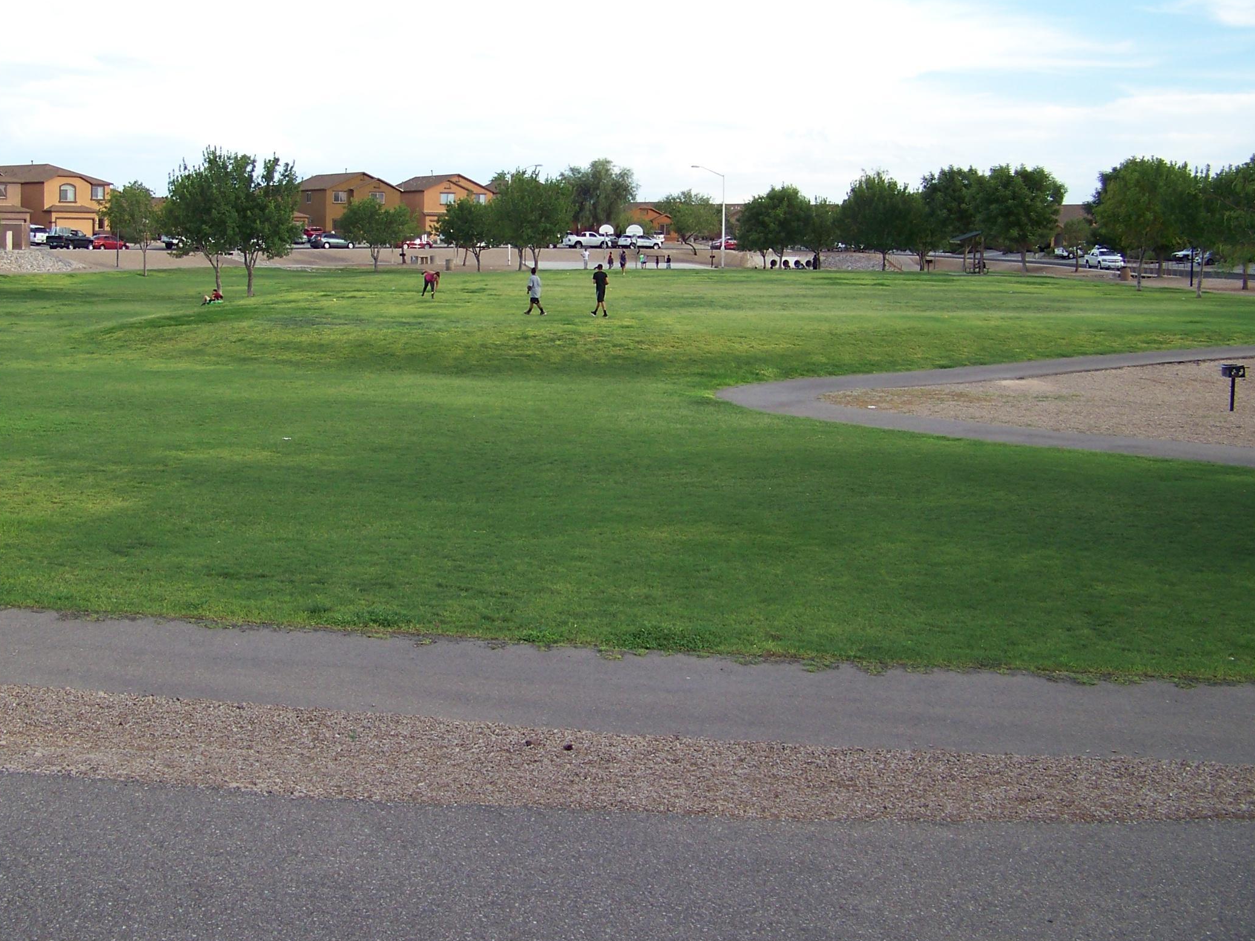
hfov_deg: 41.9
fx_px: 1631
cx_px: 505
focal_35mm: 45
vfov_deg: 32.1
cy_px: 364
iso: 64
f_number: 2.8
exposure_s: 1/250
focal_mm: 5.85
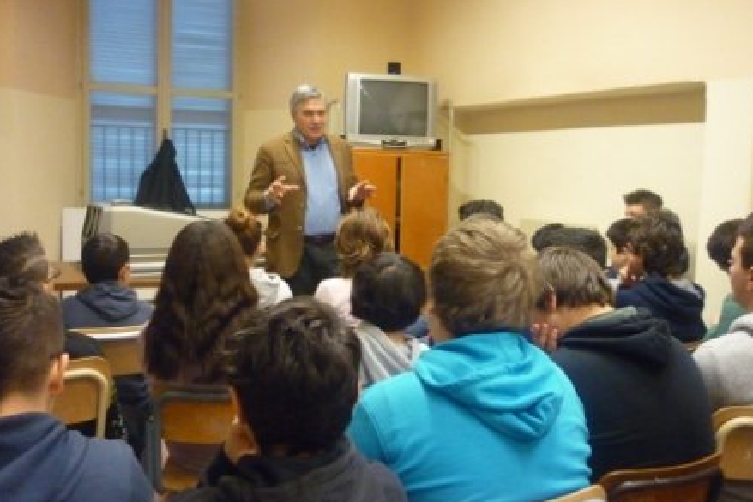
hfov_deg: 54.4
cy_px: 240
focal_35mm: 35
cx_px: 377
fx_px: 732
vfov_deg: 37.9
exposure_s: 1/40
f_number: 2.8
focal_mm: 5.5
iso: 800
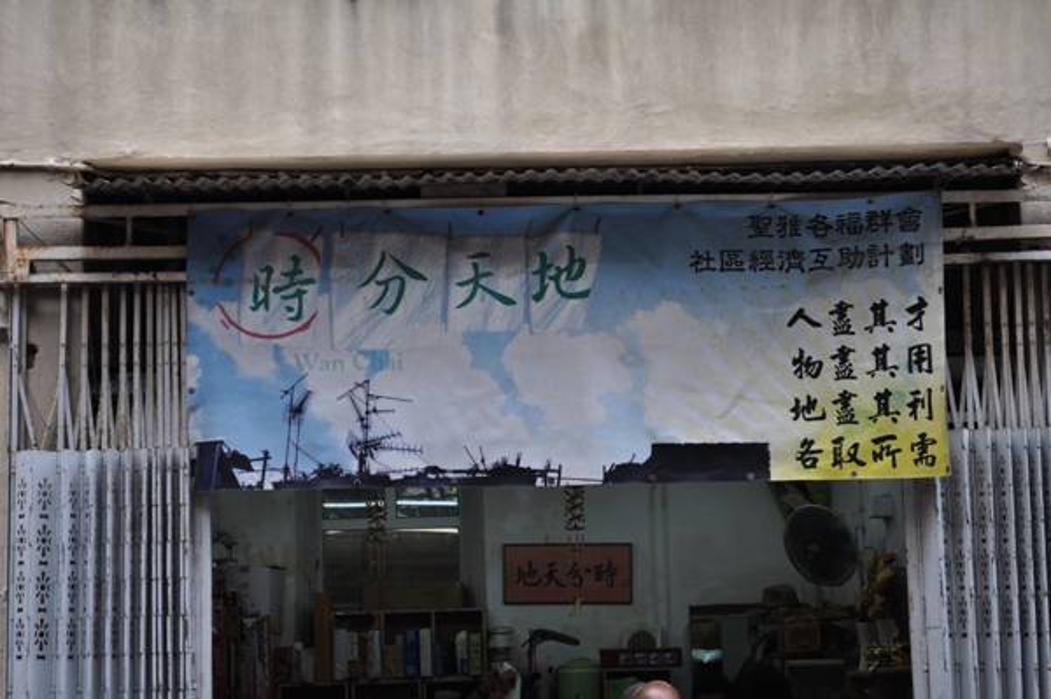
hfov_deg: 24.6
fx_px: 2407
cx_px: 526
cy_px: 350
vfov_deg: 16.5
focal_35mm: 82
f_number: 5.6
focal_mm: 55
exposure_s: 1/100
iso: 400
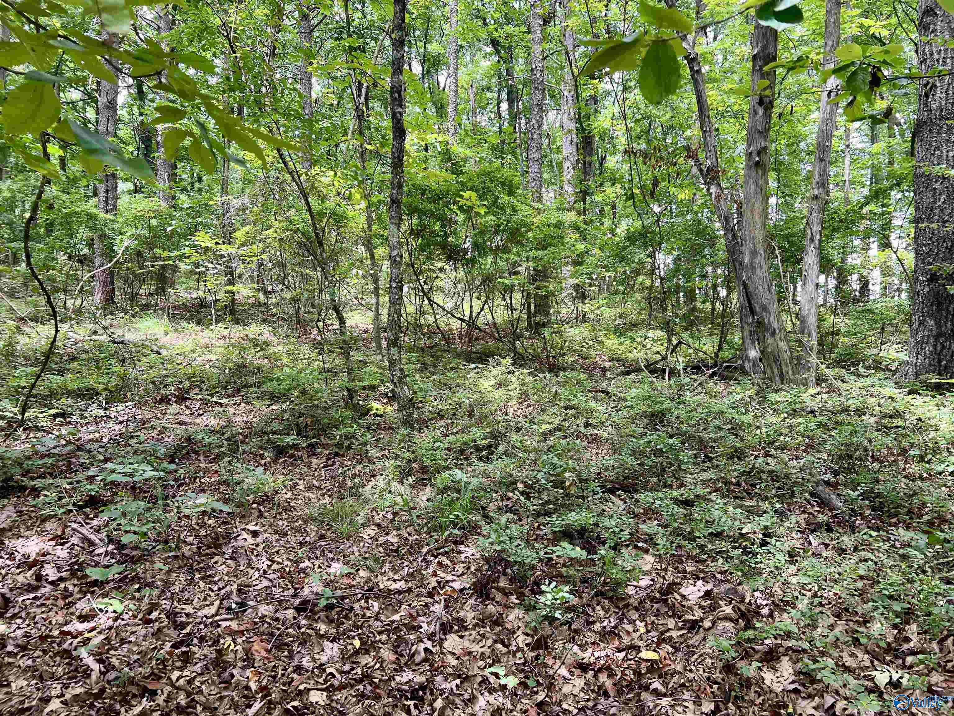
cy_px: 358
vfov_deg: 53.1
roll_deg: -0.6
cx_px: 477
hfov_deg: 67.3
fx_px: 717
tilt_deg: -2.1
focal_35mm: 26
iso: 32
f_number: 1.5
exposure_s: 1/121
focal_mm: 5.7
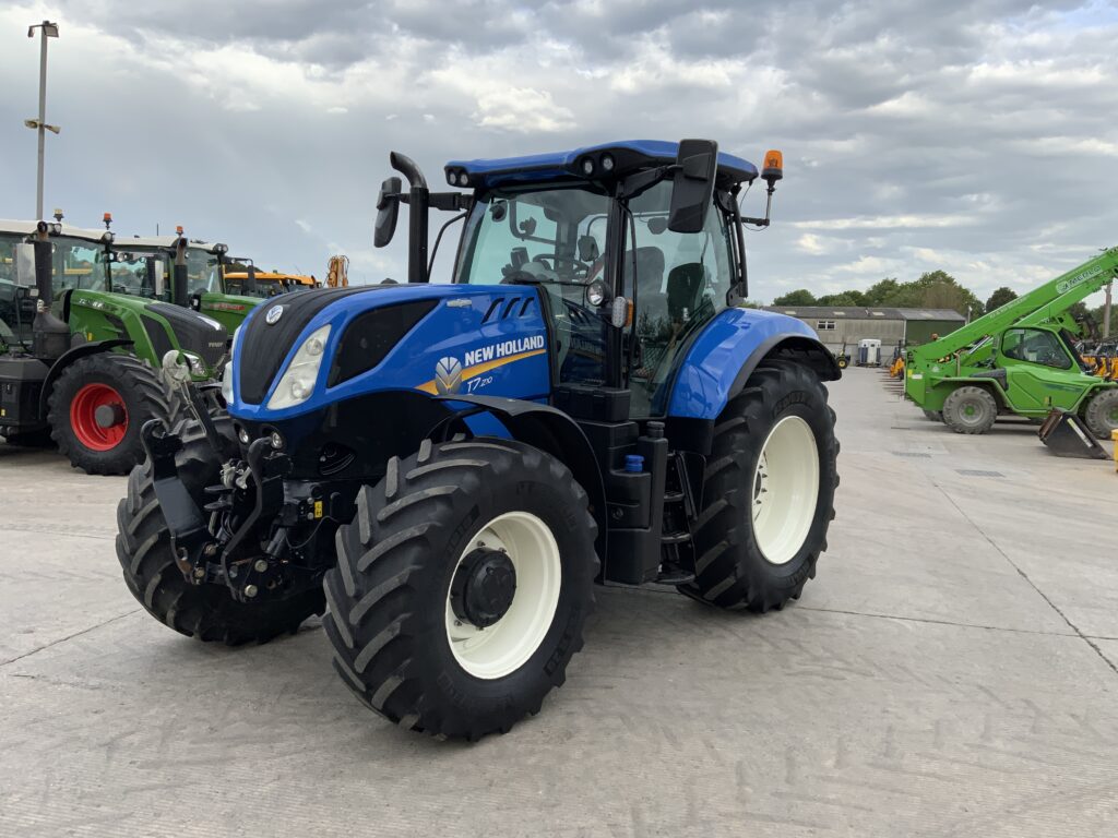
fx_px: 937
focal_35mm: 29
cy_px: 419
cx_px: 559
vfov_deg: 48.2
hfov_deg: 61.7
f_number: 1.8
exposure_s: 1/556
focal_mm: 3
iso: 16
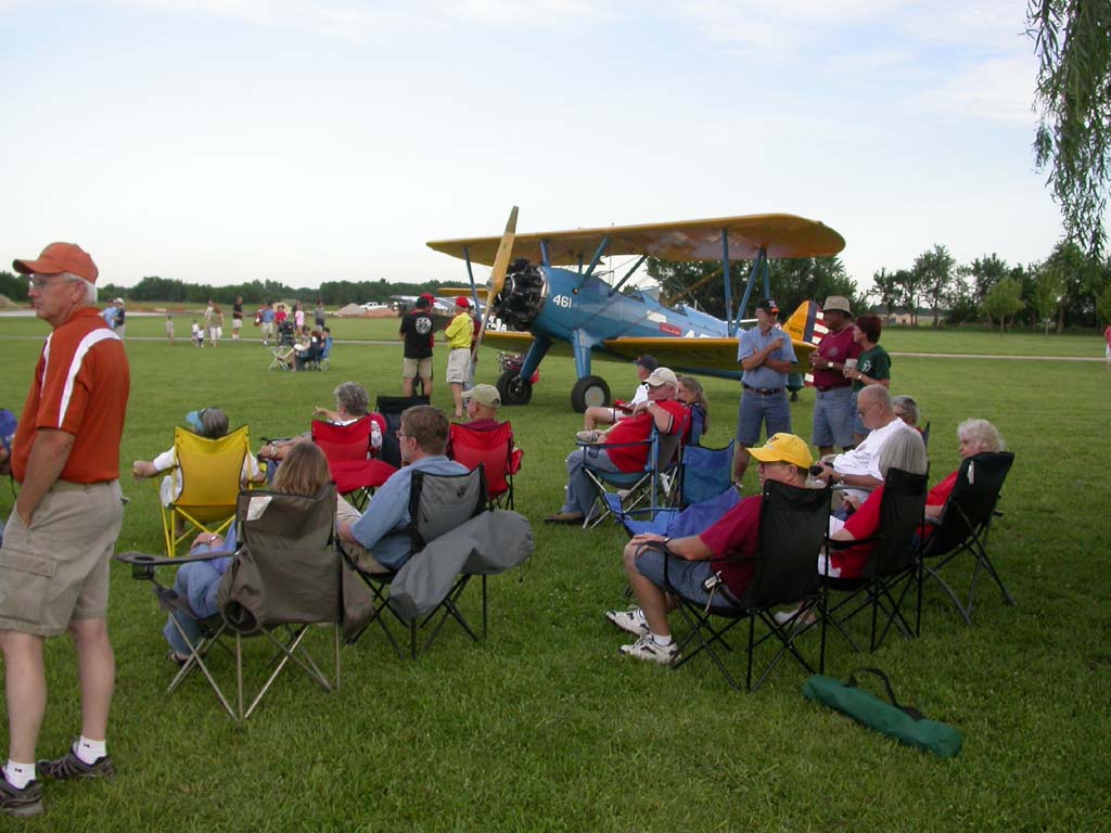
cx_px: 556
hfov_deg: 49.0
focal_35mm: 38
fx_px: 1220
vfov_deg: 37.7
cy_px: 416
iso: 100
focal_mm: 7.85
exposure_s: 1/343
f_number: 2.6
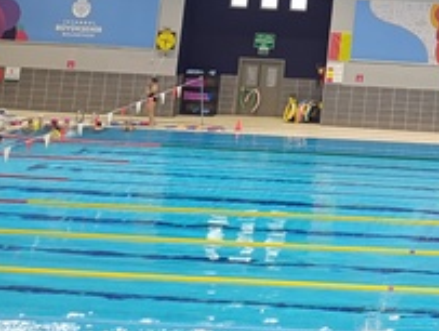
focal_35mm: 78
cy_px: -138
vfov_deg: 17.4
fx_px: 991
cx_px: 655
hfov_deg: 21.2
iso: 800
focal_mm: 6.14
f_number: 1.6
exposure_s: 1/50
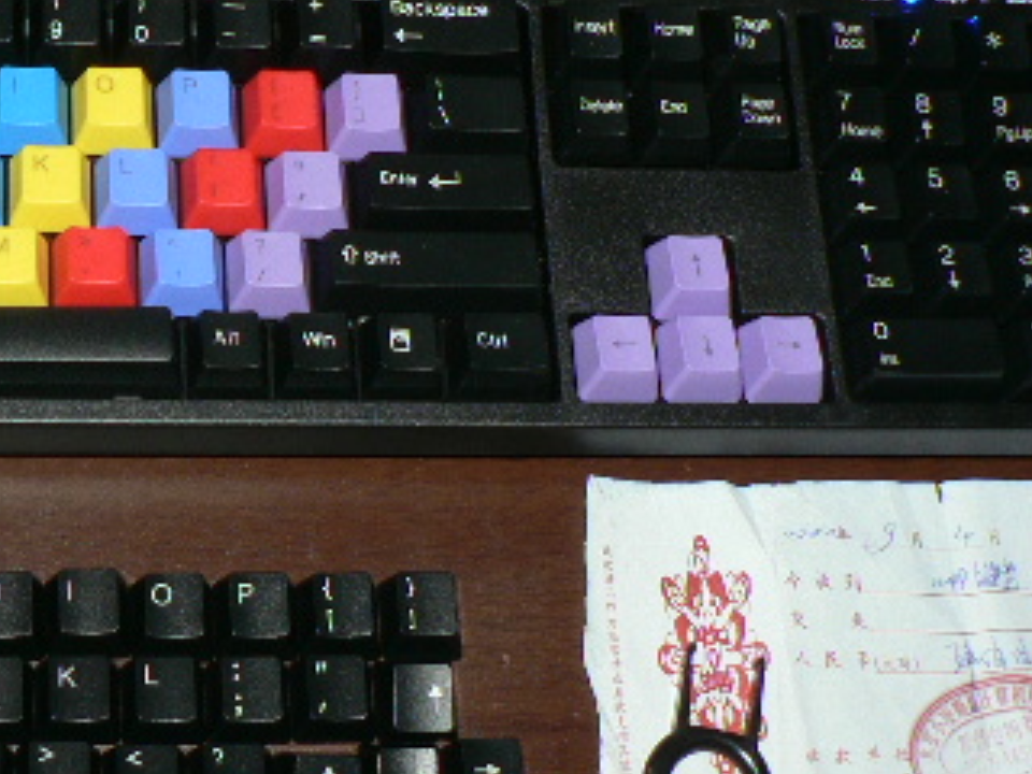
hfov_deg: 26.4
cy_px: 352
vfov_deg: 20.4
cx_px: 155
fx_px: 2147
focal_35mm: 72
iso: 100
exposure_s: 1/50
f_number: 2.8
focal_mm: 6
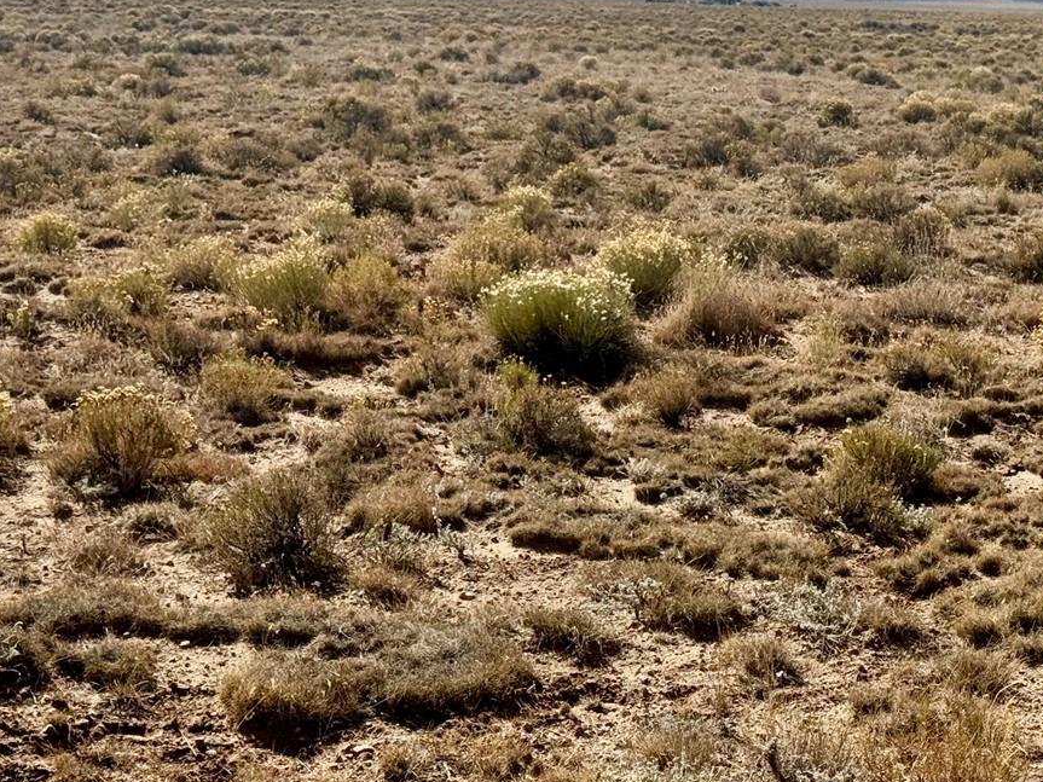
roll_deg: -1.7
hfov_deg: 21.7
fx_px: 2681
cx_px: 847
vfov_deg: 16.5
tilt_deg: -5.1
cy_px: 218
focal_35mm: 89
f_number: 1.78
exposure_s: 1/9009
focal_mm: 6.76
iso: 64
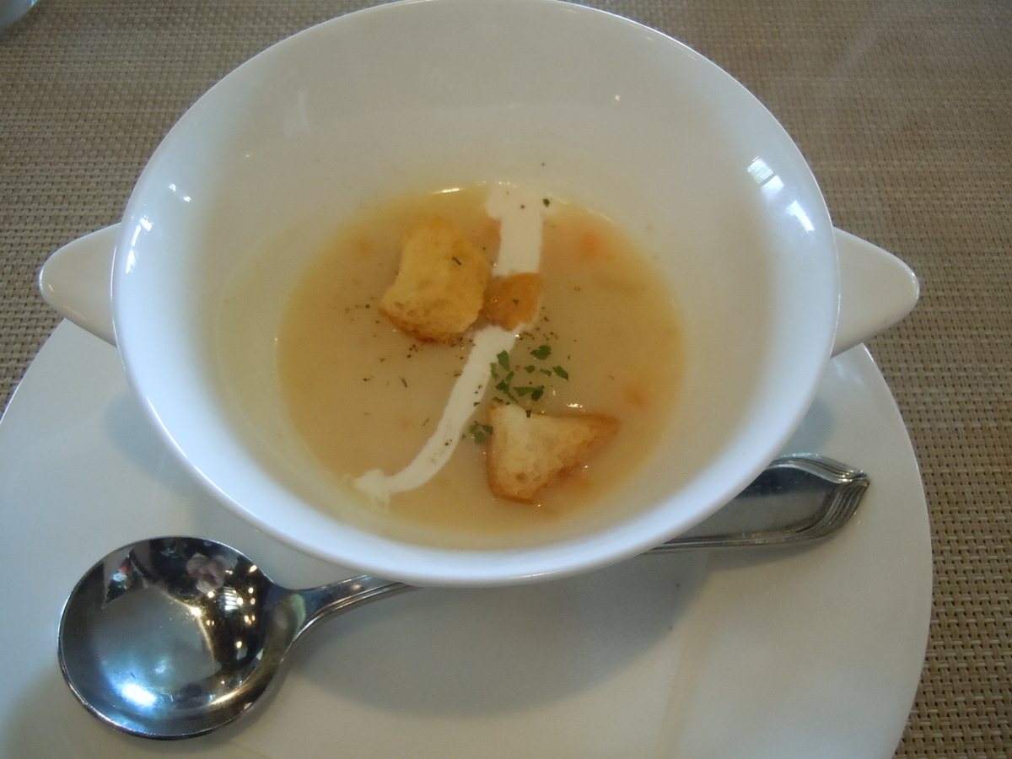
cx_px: 506
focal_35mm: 33
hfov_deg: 55.4
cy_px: 380
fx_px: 965
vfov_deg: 42.9
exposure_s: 1/60
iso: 800
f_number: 4
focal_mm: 5.9
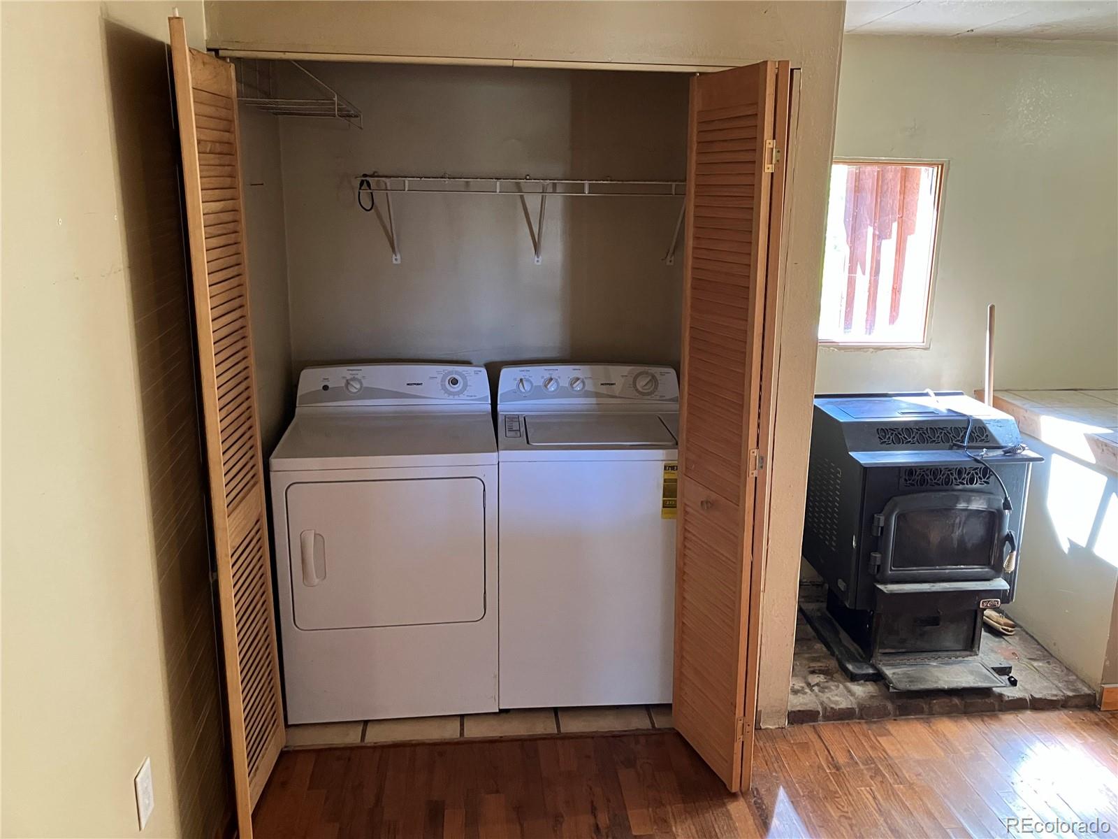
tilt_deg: -13.8
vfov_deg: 49.7
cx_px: 559
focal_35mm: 28
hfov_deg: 63.4
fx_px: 904
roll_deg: -0.5
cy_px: 420
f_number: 1.8
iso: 250
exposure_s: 1/40
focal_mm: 3.99
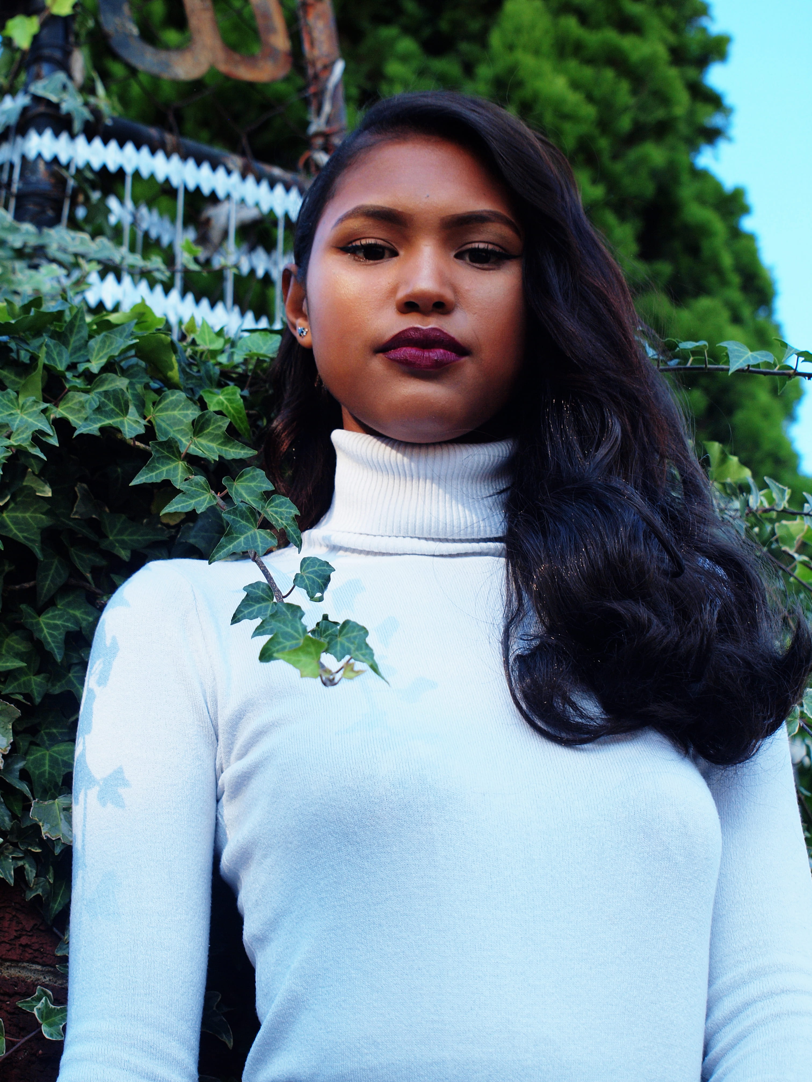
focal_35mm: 80
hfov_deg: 18.4
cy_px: 541
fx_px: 2502
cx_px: 406
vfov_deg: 24.4
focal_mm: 40
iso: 200
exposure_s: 1/125
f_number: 5
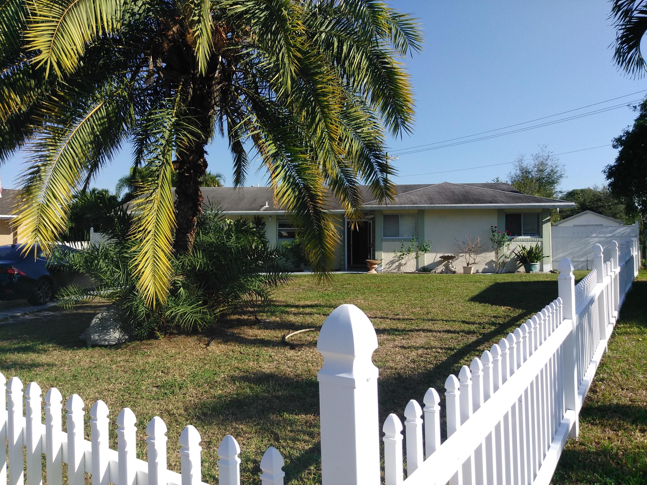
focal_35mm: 20
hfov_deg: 81.7
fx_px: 374
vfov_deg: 66.0
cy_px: 242
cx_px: 324
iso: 100
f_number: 2.2
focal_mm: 3.46
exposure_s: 1/821
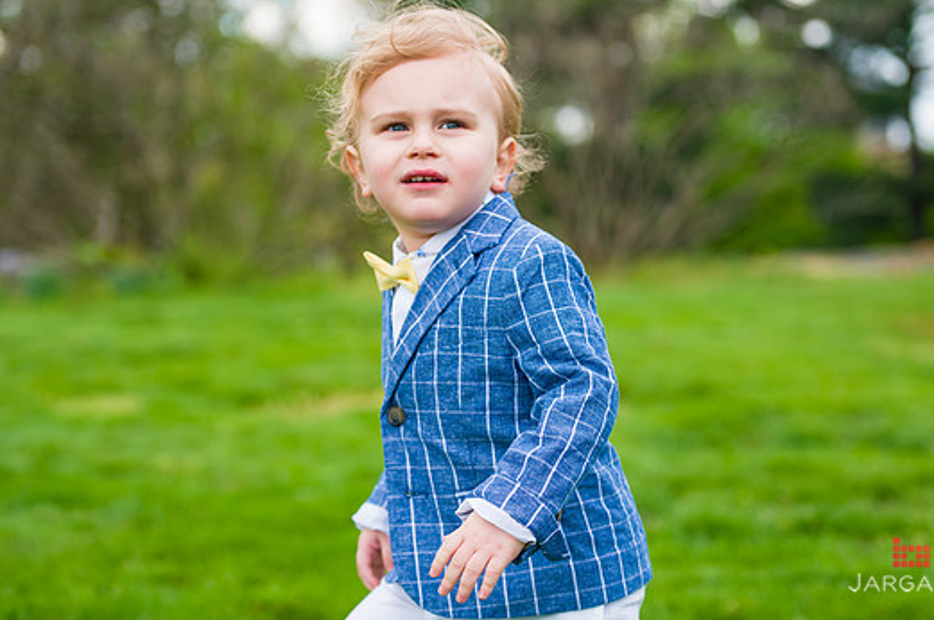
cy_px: 285
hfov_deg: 26.0
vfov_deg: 17.4
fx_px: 2021
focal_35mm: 78
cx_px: 500
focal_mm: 70
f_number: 3.5
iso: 200
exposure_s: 1/800
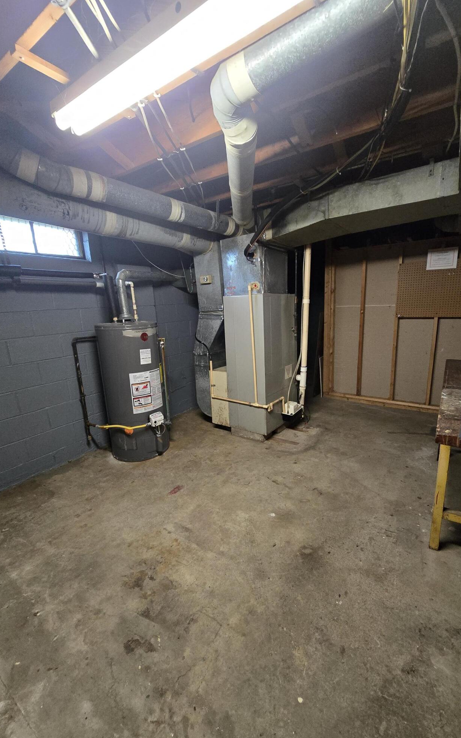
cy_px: 374
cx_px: 242
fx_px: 282
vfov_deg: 105.3
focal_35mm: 14
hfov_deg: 78.6
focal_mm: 2.2
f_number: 2.2
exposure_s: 1/60
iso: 1000
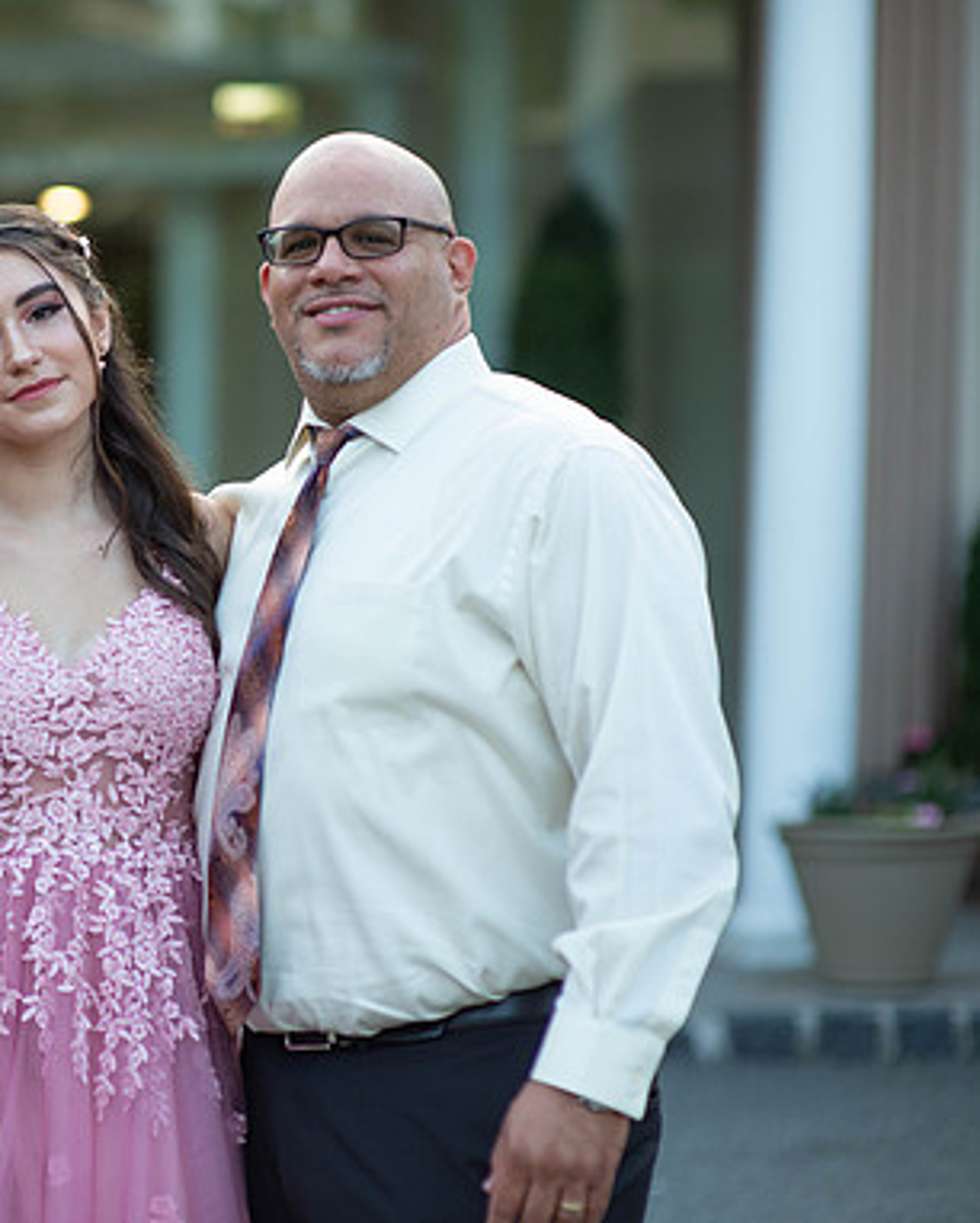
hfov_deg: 12.6
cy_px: 608
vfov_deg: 15.9
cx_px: 58
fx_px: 4383
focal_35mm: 121
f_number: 2
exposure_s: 1/800
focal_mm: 85
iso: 250
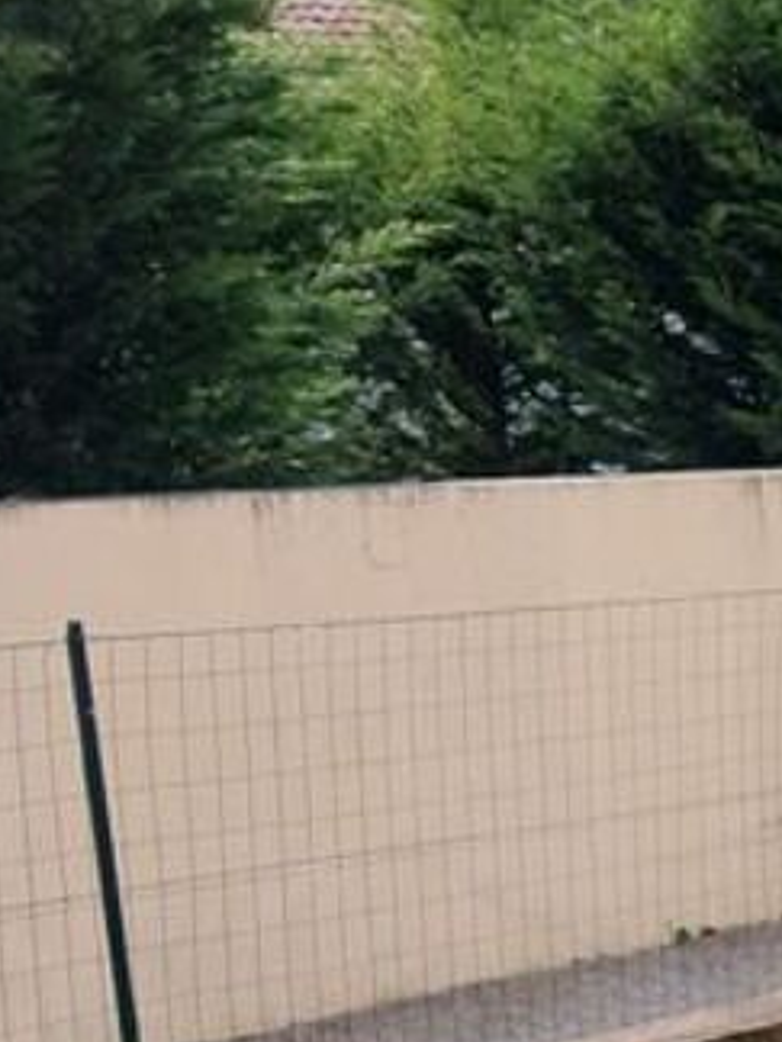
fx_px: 3223
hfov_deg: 12.2
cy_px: 1211
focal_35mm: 107
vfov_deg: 17.6
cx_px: 1574
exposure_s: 1/1852
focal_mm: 4.32
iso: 50
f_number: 1.7
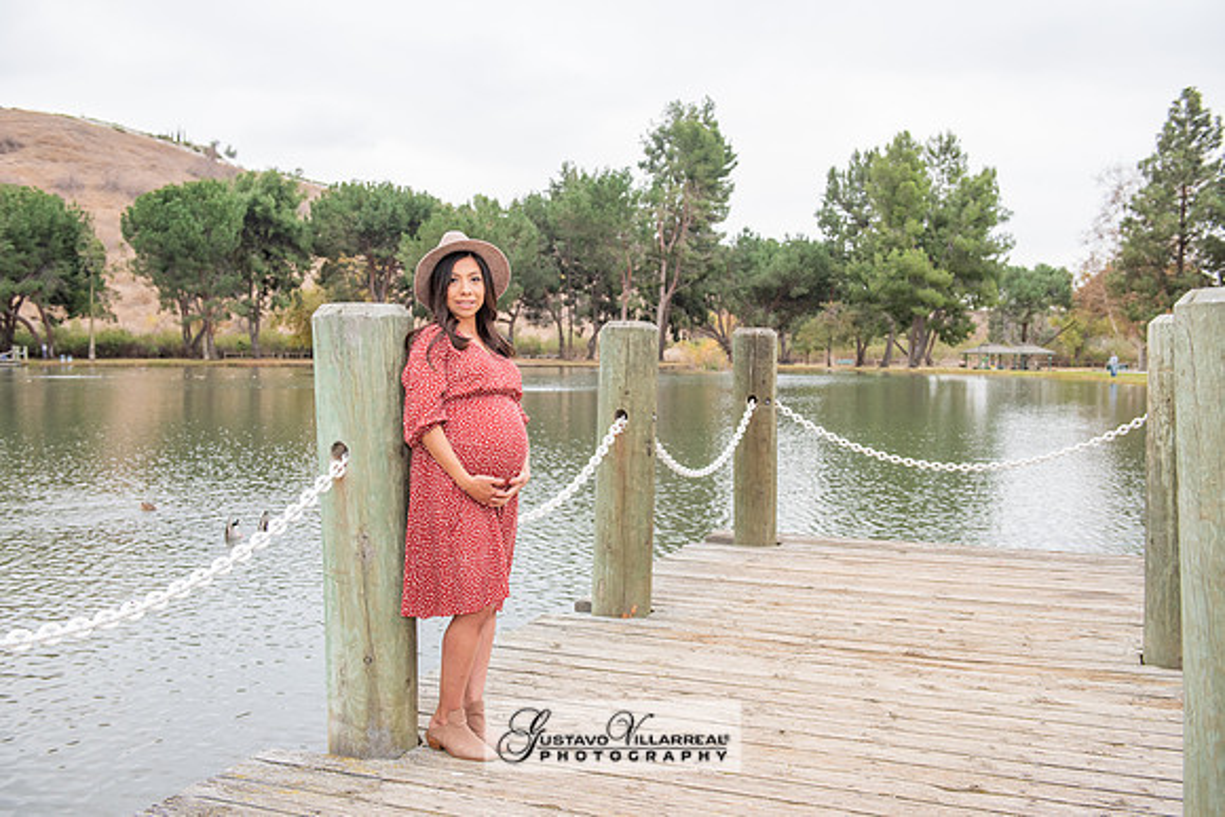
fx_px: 1191
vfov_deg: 37.9
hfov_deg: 54.4
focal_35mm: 35
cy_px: 408
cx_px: 612
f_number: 5
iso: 500
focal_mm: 35
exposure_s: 1/125
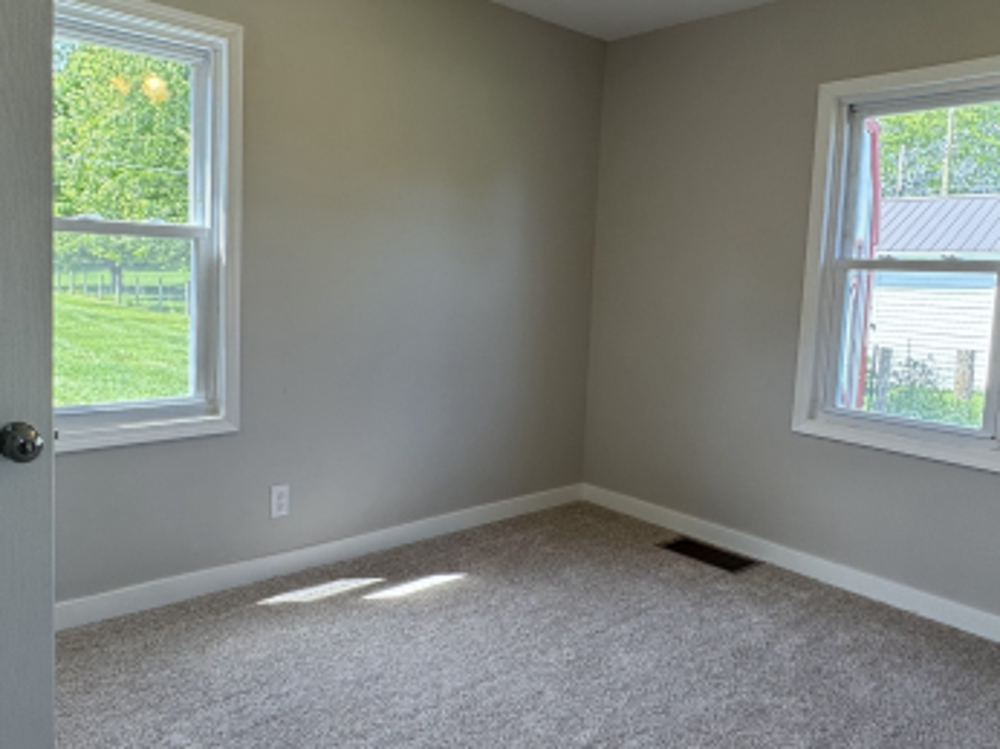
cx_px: 429
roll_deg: -2.0
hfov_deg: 65.1
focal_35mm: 27
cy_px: 338
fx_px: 779
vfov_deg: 51.2
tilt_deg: -6.6
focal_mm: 2.22
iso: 50
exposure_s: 1/120
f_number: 2.2
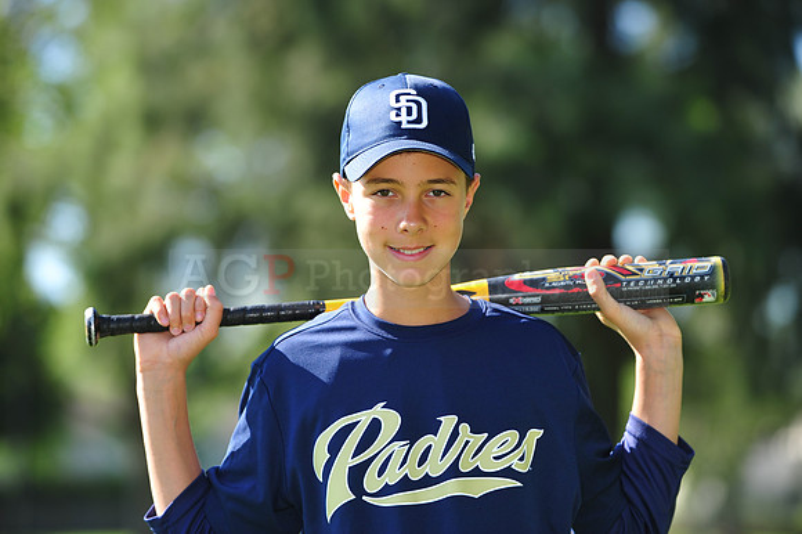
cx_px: 401
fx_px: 4453
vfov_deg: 6.9
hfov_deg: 10.3
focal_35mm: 200
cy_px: 267
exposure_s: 1/500
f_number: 4.5
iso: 200
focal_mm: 200
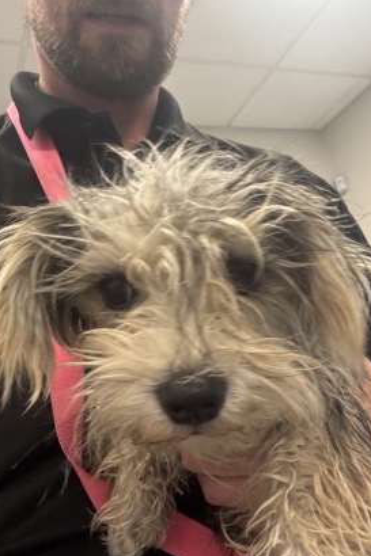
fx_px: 495
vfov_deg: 58.7
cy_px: 282
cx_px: 186
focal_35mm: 32
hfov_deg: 41.1
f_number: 1.9
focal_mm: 2.69
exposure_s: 1/60
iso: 200
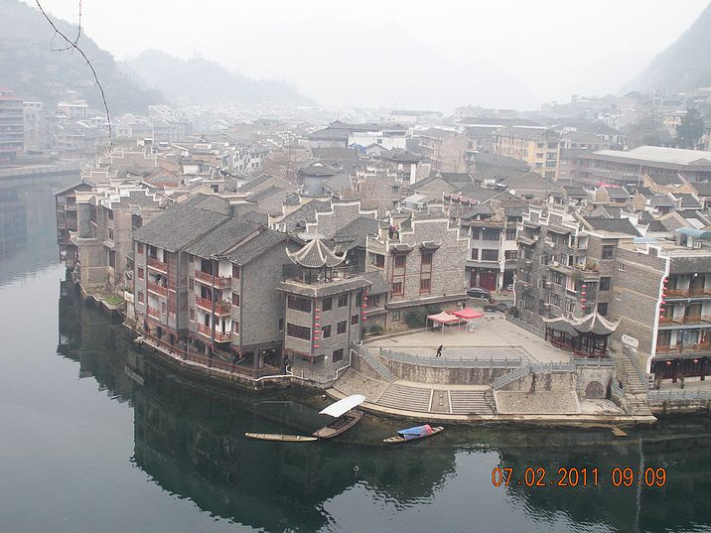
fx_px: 904
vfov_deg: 32.9
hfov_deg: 42.9
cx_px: 356
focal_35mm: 44
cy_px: 266
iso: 64
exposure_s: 1/59.7
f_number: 4
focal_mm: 7.7
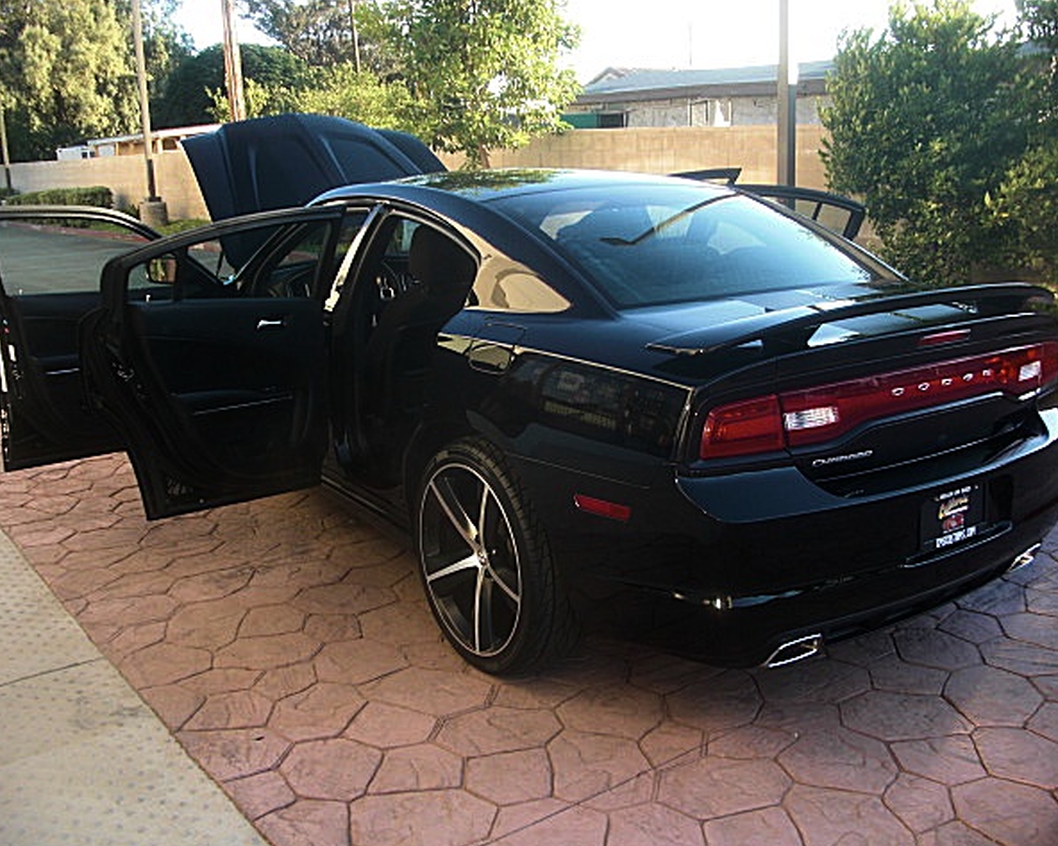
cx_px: 524
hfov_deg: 48.0
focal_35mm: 38
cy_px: 427
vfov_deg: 39.1
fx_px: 1189
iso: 50
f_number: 2.8
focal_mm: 6.3
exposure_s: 1/80
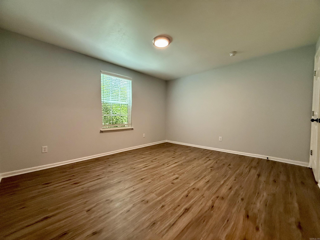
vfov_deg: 85.7
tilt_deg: -0.4
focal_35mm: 14
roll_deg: -0.4
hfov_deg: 102.1
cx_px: 160
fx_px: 129
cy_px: 120
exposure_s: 1/120
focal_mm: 2.22
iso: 400
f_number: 2.2
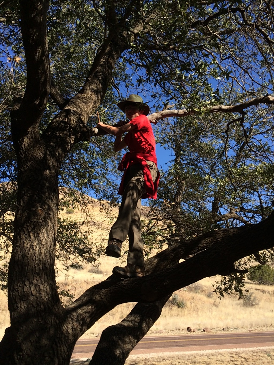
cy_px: 182
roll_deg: +3.0
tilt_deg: +20.8
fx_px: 306
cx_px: 137
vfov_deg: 61.7
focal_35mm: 29
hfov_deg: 48.2
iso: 32
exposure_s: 1/1147
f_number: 2.2
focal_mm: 4.15
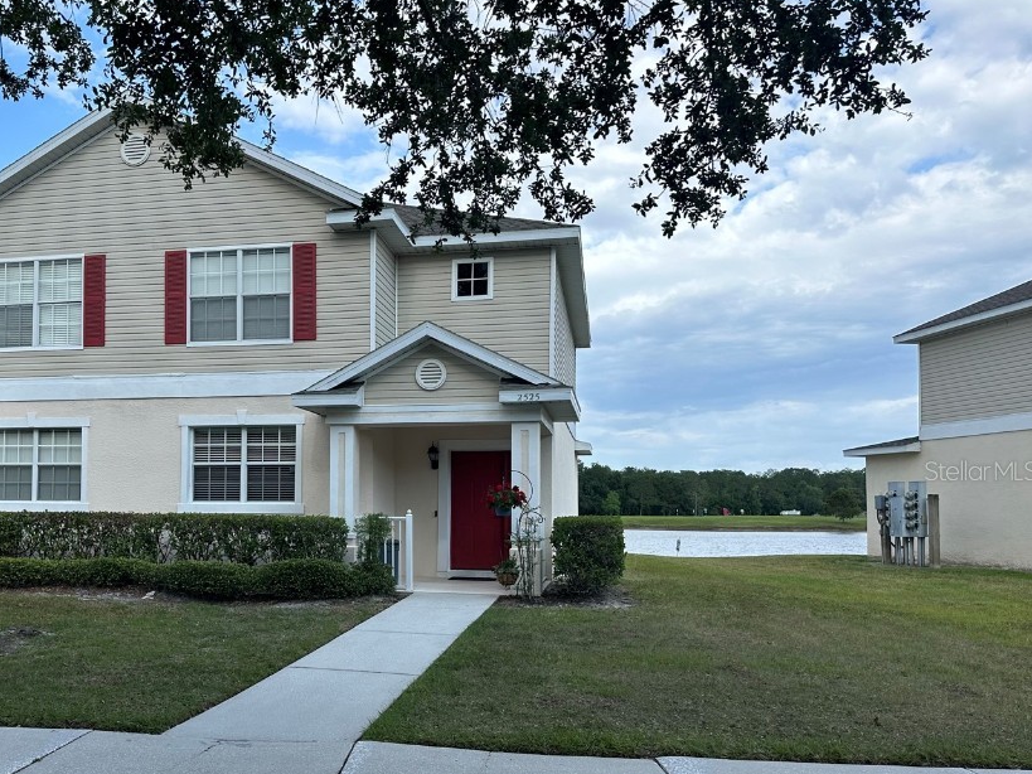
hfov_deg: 59.3
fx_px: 894
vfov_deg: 46.5
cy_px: 470
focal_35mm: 30
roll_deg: +0.1
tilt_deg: +2.1
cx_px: 398
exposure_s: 1/2203
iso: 80
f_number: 1.78
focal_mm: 6.86
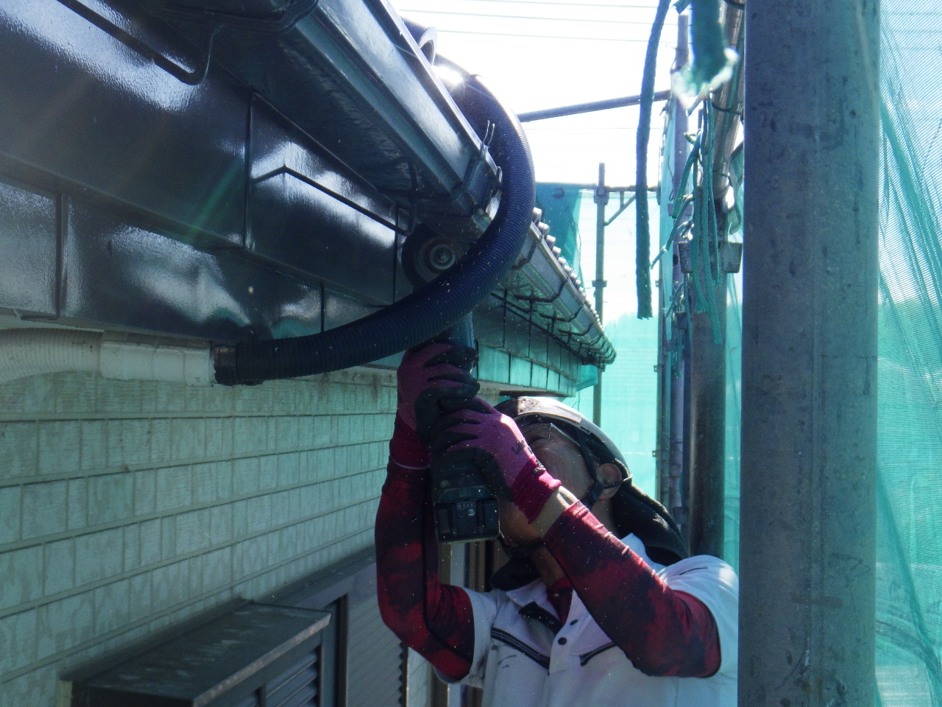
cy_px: 354
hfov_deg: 31.2
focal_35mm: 62
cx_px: 471
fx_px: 1687
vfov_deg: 23.7
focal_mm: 11.1
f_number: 5.5
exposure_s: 1/400
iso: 250
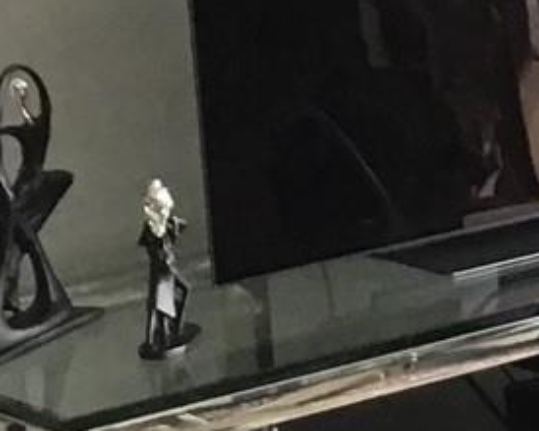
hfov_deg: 10.6
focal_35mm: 177
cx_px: 749
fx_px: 2823
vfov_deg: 8.7
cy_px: 169
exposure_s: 1/30
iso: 40
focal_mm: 3.3
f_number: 2.4
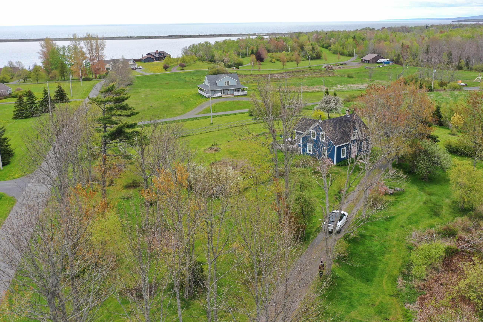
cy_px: 133
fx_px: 443
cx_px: 273
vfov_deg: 39.8
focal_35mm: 33
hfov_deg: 57.0
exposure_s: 1/200
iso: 100
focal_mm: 10.26
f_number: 4.5
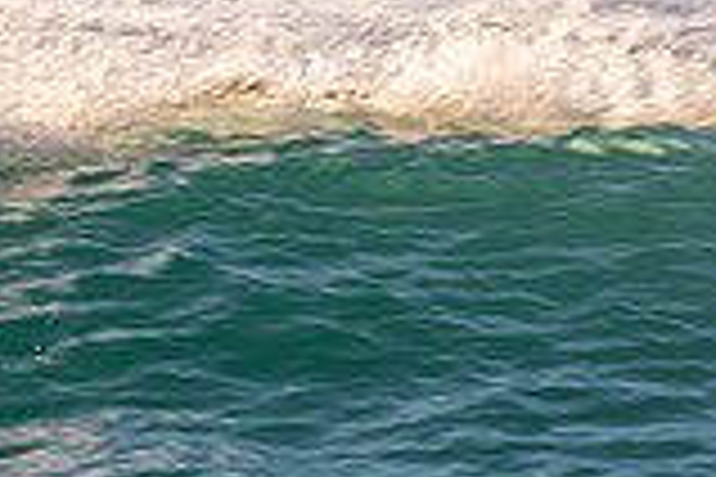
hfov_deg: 1.1
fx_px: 36274
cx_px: -576
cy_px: 52
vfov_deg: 0.8
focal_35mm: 1824
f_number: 11
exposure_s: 1/125
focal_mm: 500
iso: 64
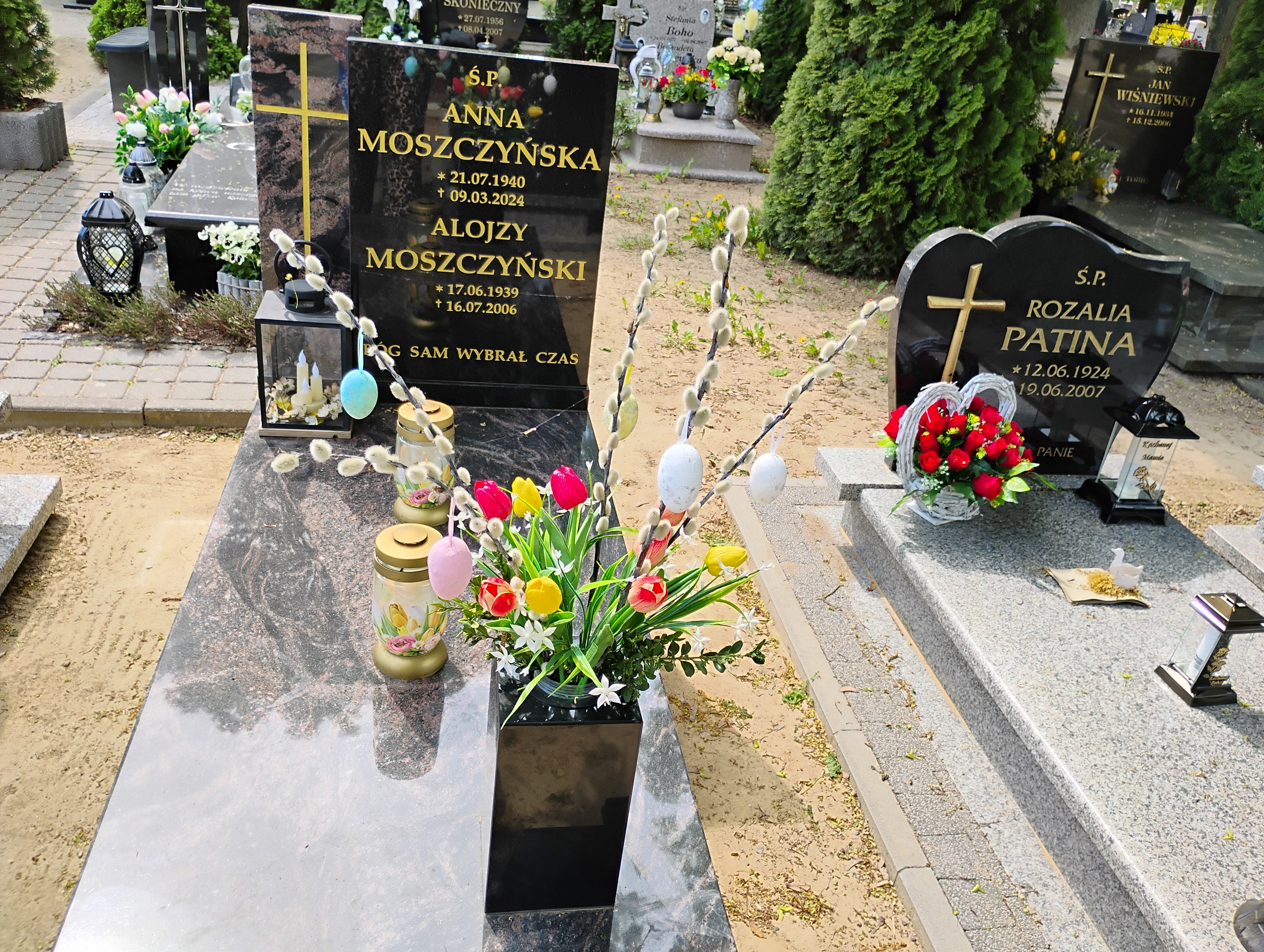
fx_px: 1024
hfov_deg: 63.4
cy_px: 476
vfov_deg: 49.9
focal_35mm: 28
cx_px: 632
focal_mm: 4.26
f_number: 1.8
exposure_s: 1/100
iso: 100
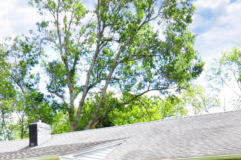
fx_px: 247
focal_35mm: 37
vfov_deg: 30.8
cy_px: 188
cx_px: 143
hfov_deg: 51.6
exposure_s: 1/320
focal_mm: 10
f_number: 8
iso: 640
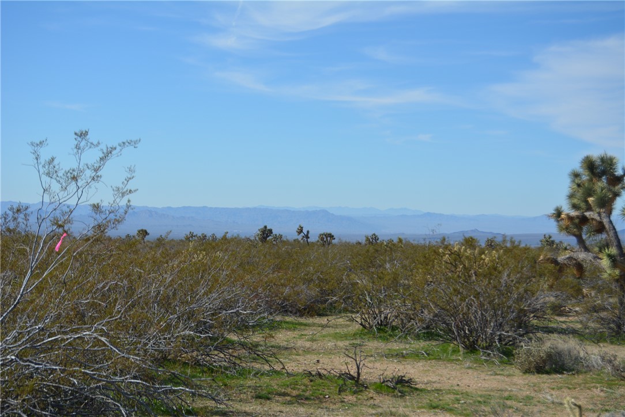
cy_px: 208
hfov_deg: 24.6
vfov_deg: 16.6
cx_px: 312
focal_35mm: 82
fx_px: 1433
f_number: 7.1
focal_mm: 55
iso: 400
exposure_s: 1/2000
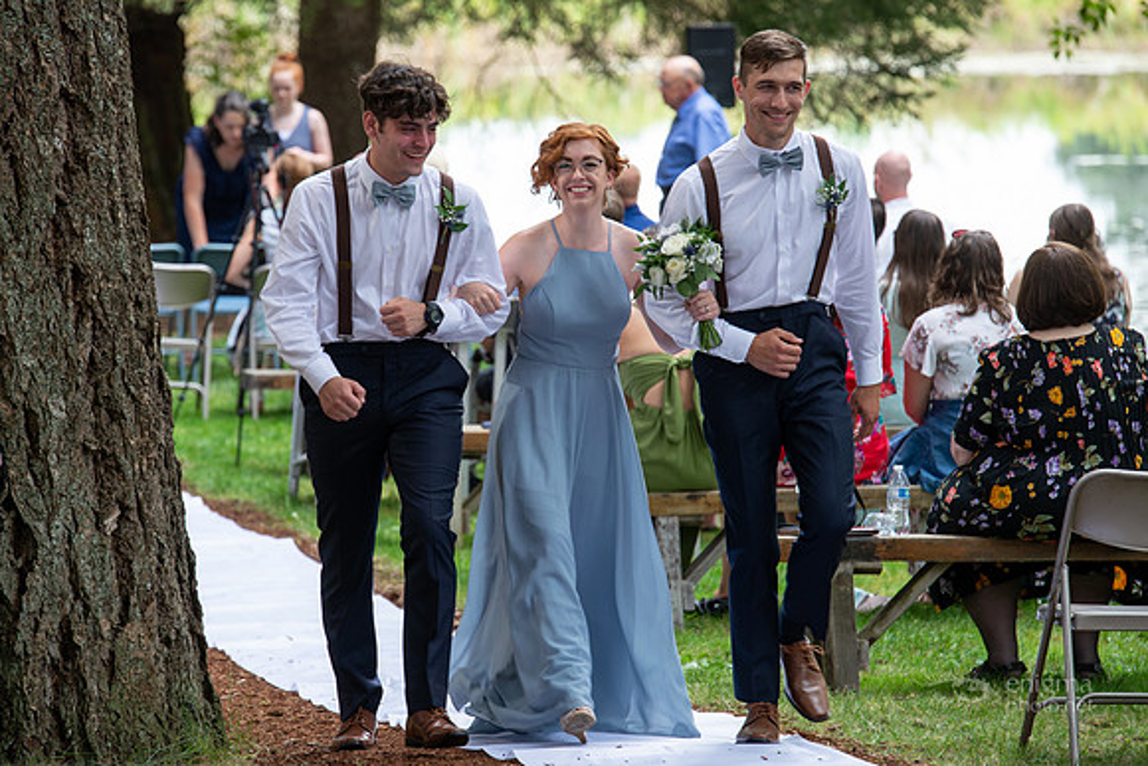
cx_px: 531
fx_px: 6862
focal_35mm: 215
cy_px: 354
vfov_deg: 6.4
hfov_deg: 9.6
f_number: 5.6
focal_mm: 200
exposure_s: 1/125
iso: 400
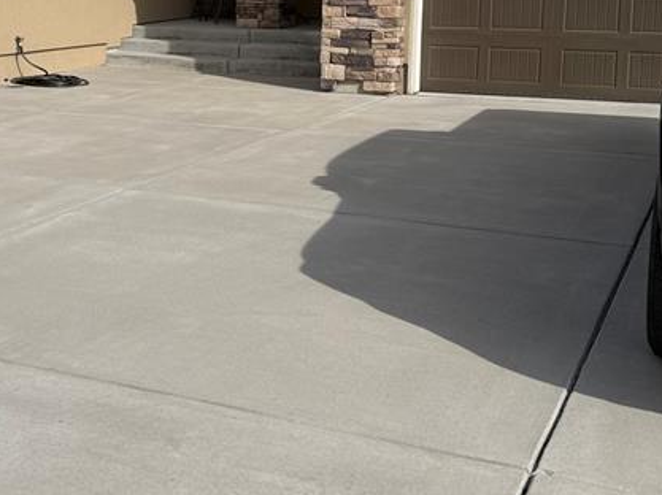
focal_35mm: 59
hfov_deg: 32.2
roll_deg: +0.4
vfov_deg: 24.4
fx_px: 1127
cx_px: 173
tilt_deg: -4.6
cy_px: 101
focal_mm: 6.76
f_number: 1.78
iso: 80
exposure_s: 1/6173
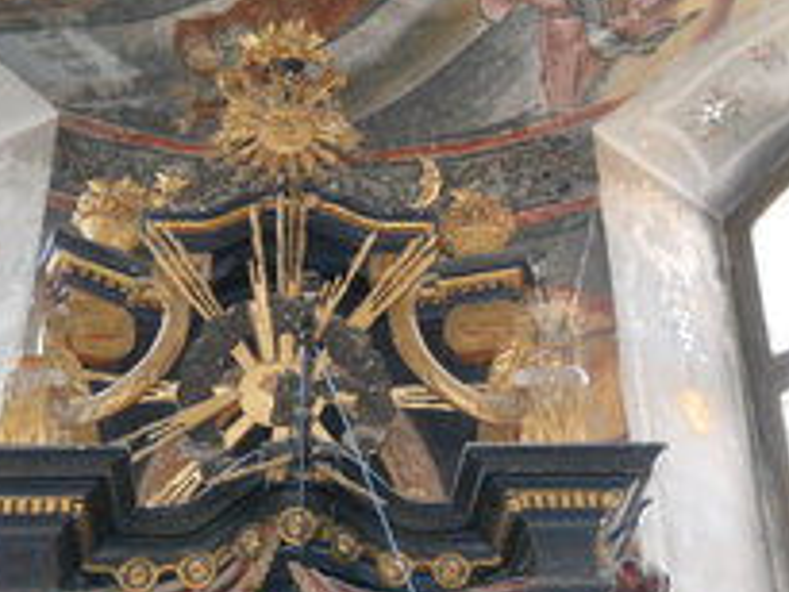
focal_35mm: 70
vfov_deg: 21.0
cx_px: 396
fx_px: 1596
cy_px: 263
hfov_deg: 27.8
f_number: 3.1
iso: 500
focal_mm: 6.72
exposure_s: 1/30
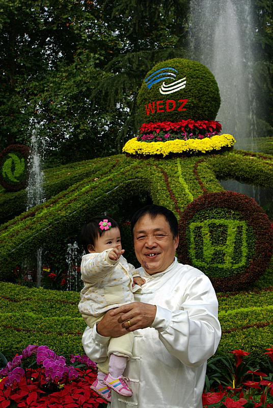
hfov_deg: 29.0
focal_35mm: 46
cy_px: 204
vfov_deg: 42.3
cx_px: 136
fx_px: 527
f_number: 8
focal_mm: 31
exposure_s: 1/200
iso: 100
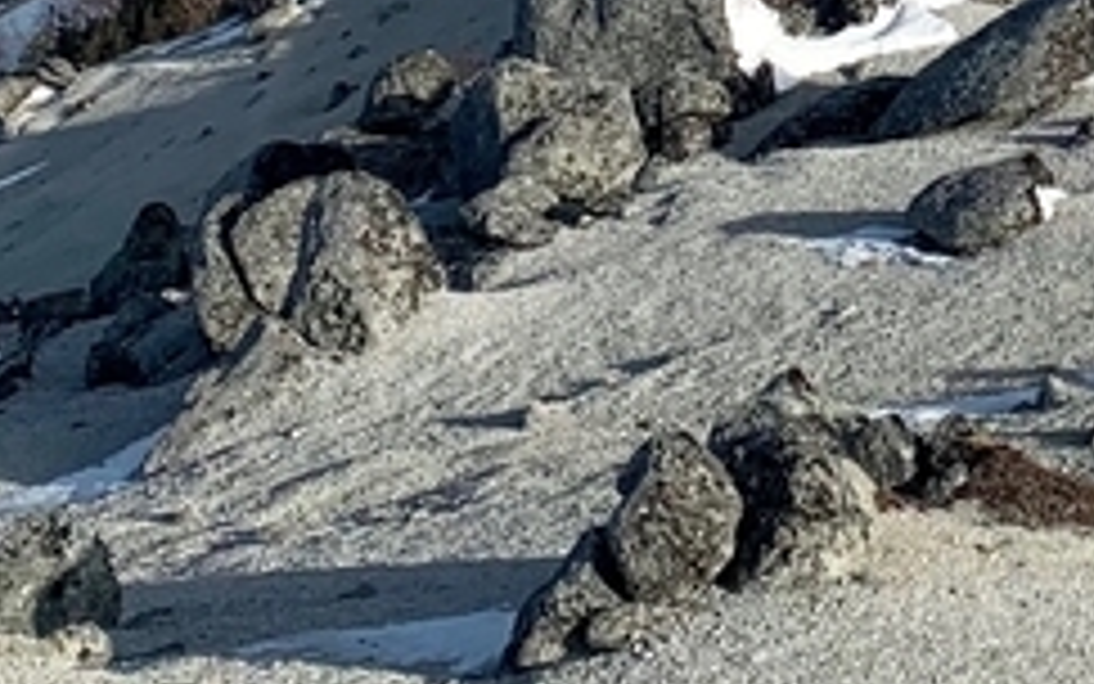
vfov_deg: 9.3
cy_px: -477
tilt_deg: -0.1
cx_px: 1468
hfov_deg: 14.6
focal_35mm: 136
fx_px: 4056
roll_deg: -2.0
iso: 25
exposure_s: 1/2755
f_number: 1.8
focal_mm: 4.25
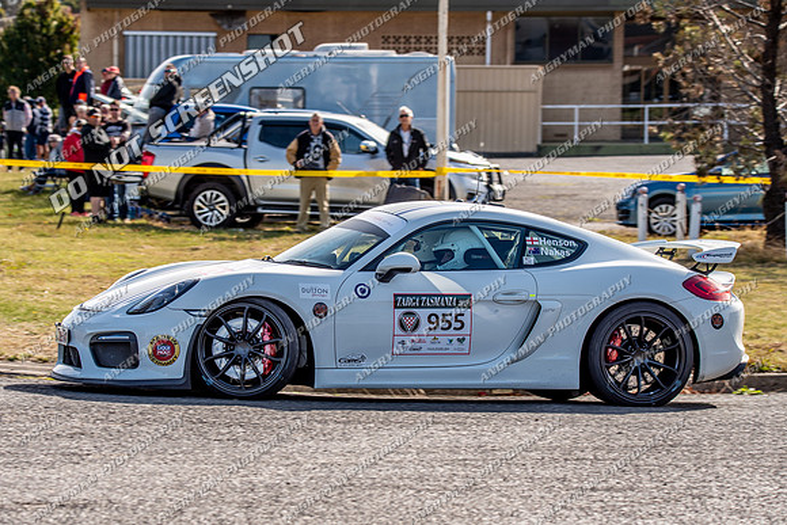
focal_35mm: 169
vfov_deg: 8.1
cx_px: 345
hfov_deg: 12.2
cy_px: 295
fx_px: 3685
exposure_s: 1/500
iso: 110
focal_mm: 150
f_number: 6.3
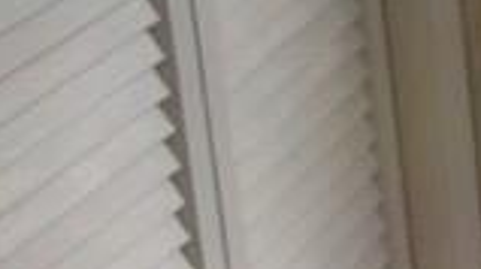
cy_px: -76
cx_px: 1249
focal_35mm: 204
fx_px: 2599
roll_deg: -1.0
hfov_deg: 9.2
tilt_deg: -17.3
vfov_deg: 5.9
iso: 32
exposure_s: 1/30
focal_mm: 4.15
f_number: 2.2
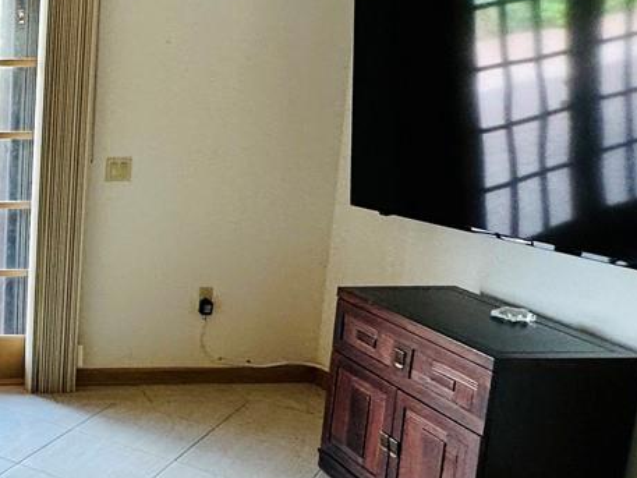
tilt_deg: -10.0
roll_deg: +0.6
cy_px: 234
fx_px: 902
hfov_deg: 30.3
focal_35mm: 49
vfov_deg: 29.7
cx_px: -202
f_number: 2.2
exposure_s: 1/120
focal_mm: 2.22
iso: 80
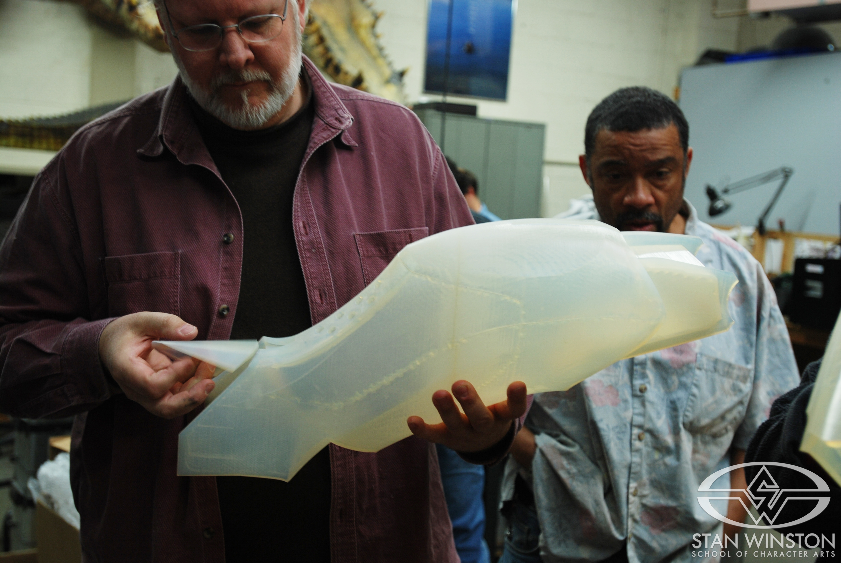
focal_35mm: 42
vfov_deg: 32.0
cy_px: 282
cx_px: 420
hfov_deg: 46.3
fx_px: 982
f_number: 3.5
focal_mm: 28
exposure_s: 1/25
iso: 100
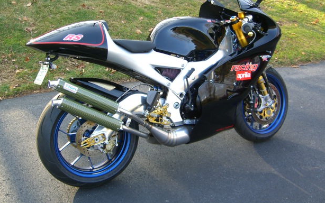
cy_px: 84
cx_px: 168
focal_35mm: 42
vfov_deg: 30.5
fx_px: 372
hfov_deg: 47.2
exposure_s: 1/80
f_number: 2.8
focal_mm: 7.9
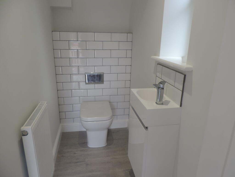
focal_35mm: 24
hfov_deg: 71.6
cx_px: 118
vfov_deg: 56.8
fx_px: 163
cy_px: 88
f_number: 3
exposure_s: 1/30
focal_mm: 4.3
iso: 90
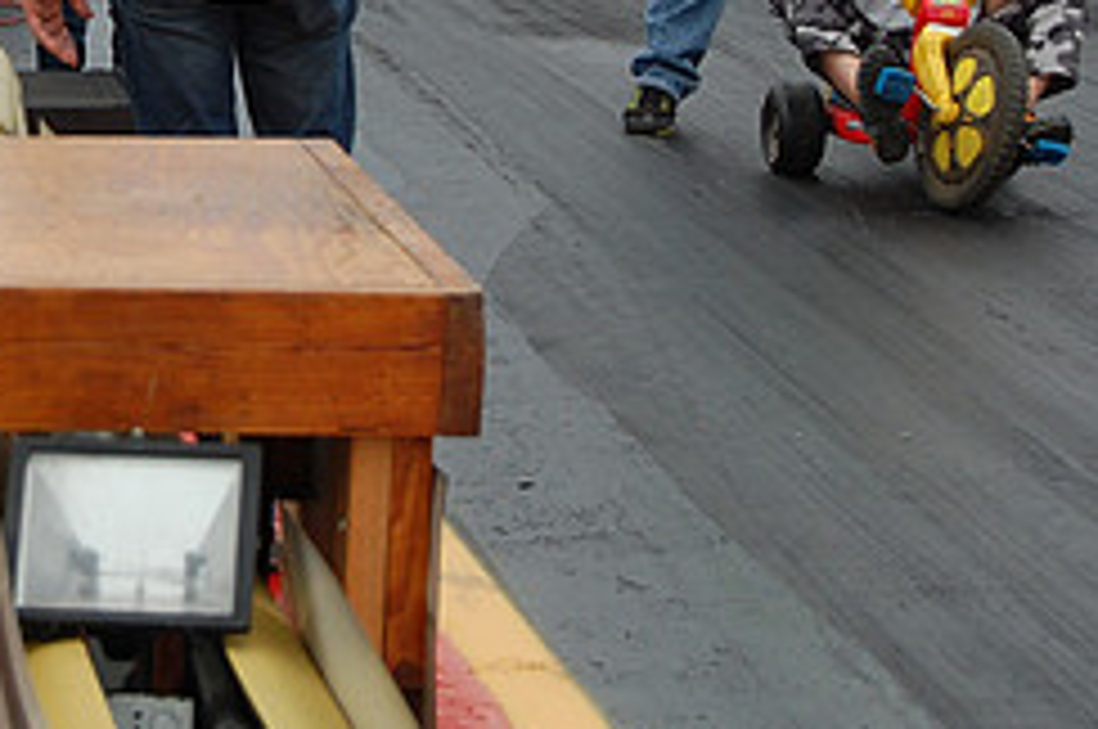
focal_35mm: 164
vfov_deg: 8.3
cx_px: -22
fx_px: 4995
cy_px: -68
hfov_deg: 12.4
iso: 320
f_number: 5.3
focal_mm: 46
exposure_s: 1/1000
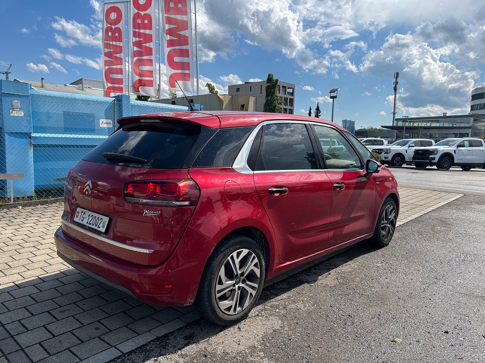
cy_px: 182
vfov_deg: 53.1
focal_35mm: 26
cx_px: 242
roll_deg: -2.7
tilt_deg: -6.2
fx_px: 364
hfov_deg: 67.3
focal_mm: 5.7
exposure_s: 1/4115
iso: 50
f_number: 1.5
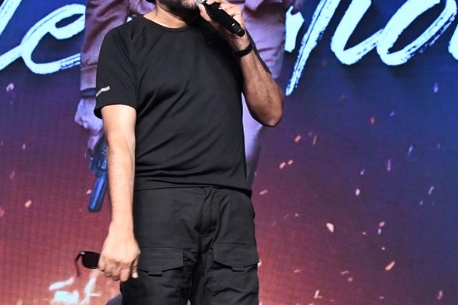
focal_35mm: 157
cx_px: 256
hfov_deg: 13.1
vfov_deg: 8.7
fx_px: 1998
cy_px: 134
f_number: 8
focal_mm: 46
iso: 5000
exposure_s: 1/250
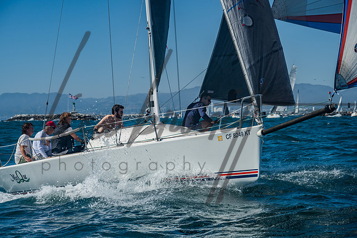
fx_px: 932
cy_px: 119
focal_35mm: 94
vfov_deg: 14.6
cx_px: 173
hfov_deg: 21.7
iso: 160
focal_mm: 89
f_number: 6.3
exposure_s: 1/1000
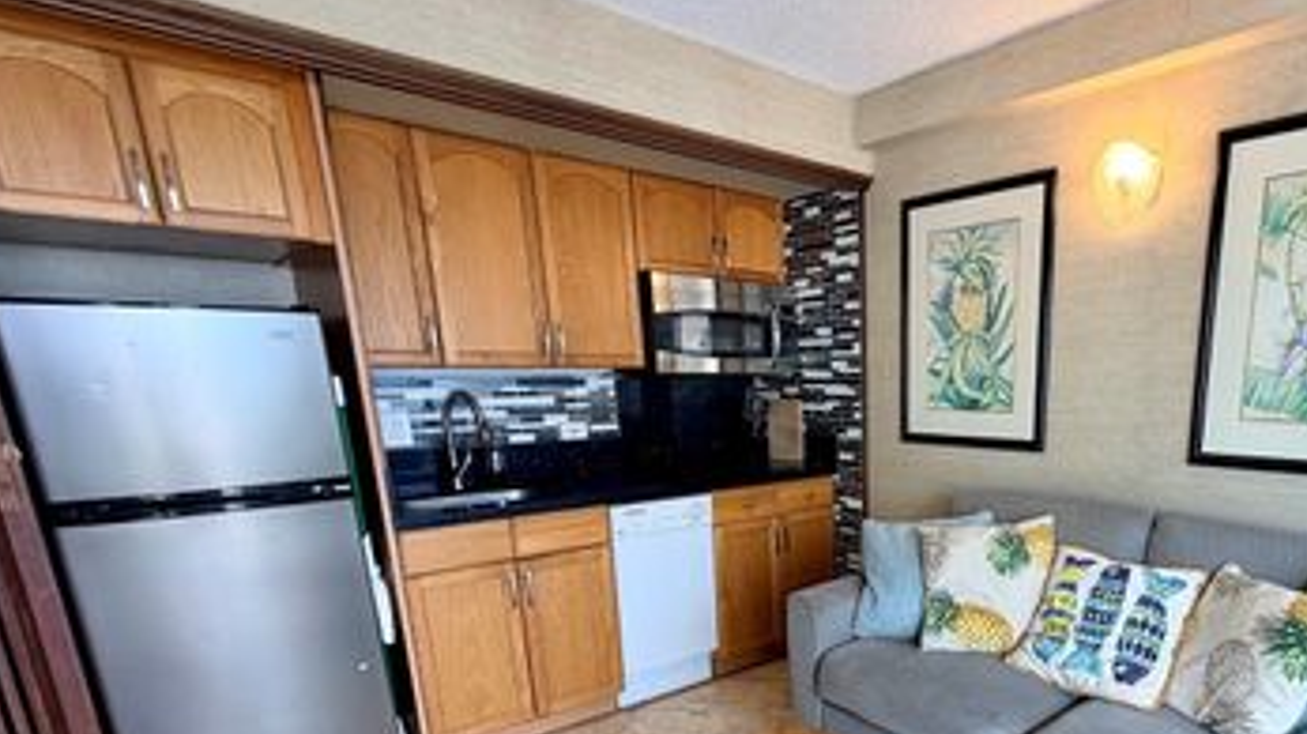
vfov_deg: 48.9
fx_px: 762
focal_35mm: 22
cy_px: 570
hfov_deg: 77.8
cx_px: 900
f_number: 2.2
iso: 160
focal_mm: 2.22
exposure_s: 1/120
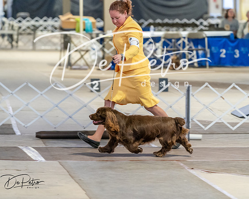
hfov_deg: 10.8
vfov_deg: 8.6
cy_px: 100
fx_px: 1319
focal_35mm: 179
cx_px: 124
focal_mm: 159
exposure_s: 1/250
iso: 6400
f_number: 3.5
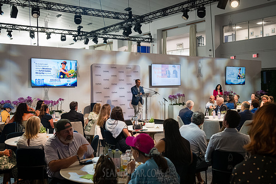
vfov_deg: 33.3
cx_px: 138
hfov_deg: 48.3
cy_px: 92
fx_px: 308
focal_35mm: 40
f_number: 5.6
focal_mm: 40
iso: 8000
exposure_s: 1/320
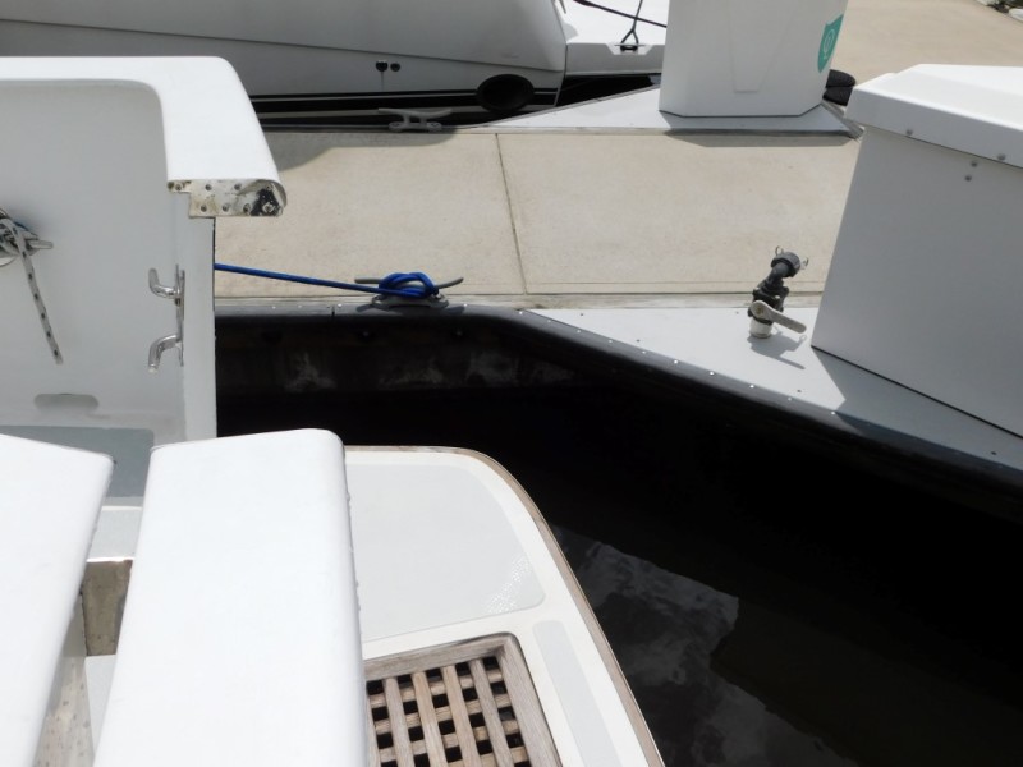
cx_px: 512
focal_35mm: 30
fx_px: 887
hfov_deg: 60.0
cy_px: 384
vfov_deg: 46.8
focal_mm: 5.3
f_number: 6.4
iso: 125
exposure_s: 1/1250
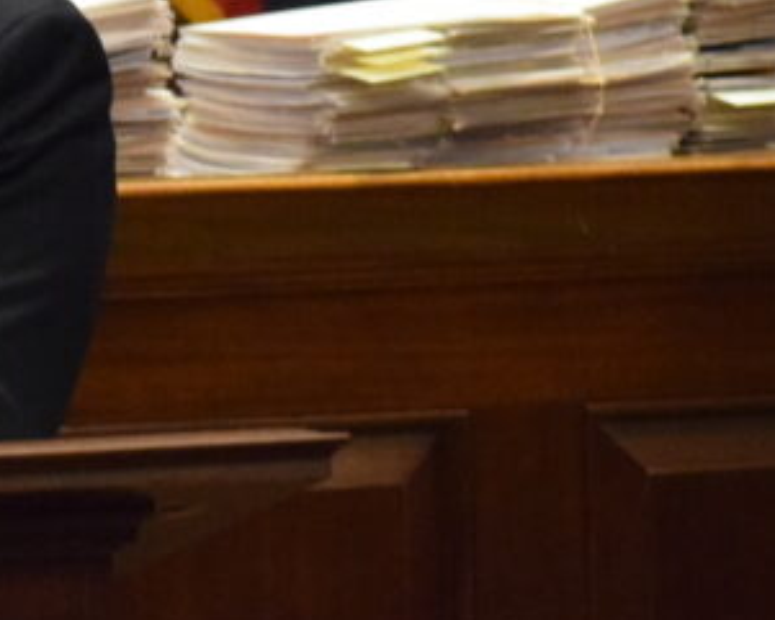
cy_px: -234
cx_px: -348
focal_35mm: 469
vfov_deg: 3.3
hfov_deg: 4.1
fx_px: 10761
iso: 6400
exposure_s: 1/50
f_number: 4.8
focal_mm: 98
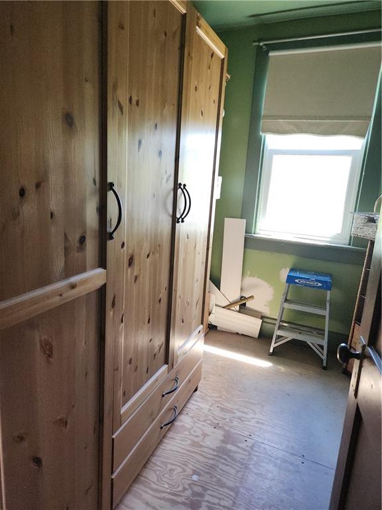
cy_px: 255
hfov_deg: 58.9
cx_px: 191
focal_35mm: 23
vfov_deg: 73.9
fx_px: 338
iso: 320
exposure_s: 1/120
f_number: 1.8
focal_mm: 5.4
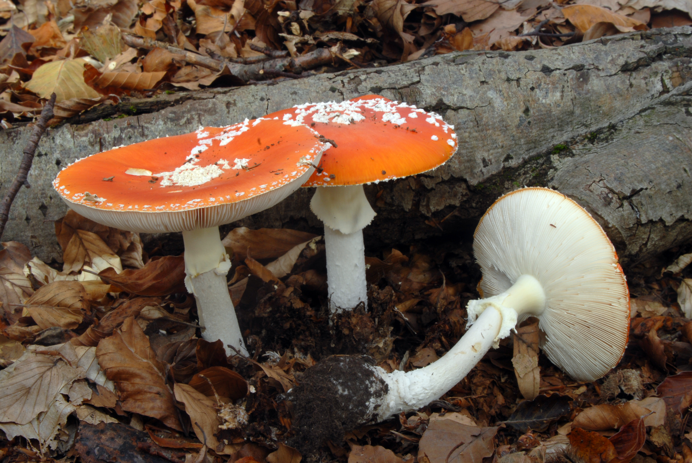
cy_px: 232
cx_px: 346
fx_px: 1386
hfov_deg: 28.0
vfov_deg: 19.0
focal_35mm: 72
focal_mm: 48
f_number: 20
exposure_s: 3
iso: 100
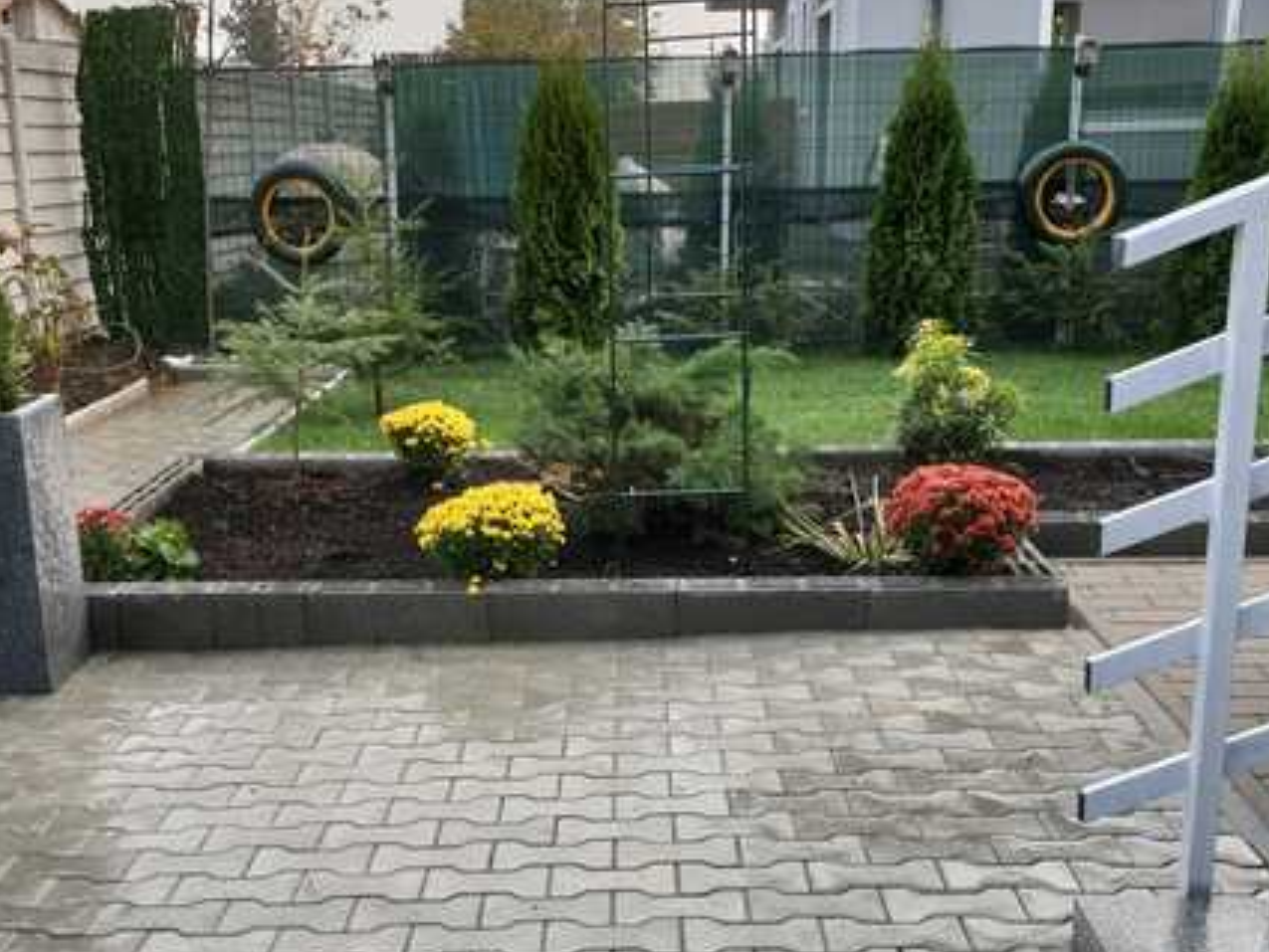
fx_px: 1613
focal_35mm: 44
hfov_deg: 42.7
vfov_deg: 32.7
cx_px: 514
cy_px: 600
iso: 50
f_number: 2.4
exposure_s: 1/320
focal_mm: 4.3
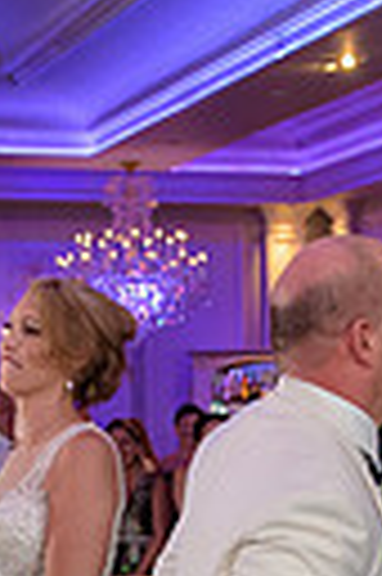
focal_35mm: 127
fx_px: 2027
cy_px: 713
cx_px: 202
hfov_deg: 10.8
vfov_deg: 15.5
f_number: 3.2
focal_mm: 28
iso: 1600
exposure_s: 1/125
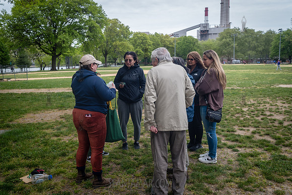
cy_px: 98
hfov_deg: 54.0
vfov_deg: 37.5
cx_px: 146
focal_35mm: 35
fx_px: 287
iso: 250
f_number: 5.6
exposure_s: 1/250
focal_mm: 35
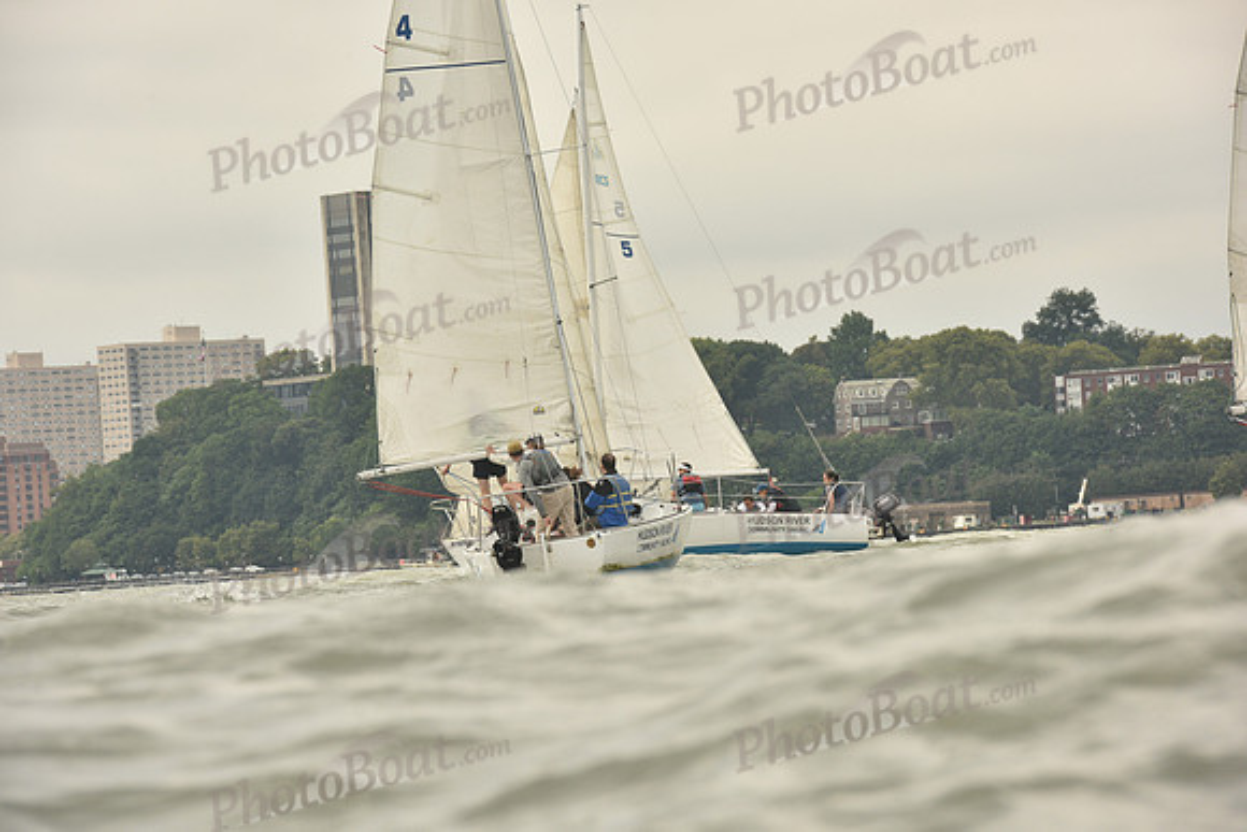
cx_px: 624
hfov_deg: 10.3
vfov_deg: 6.9
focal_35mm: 200
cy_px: 416
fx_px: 6929
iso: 400
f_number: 11
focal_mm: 200
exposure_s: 1/800
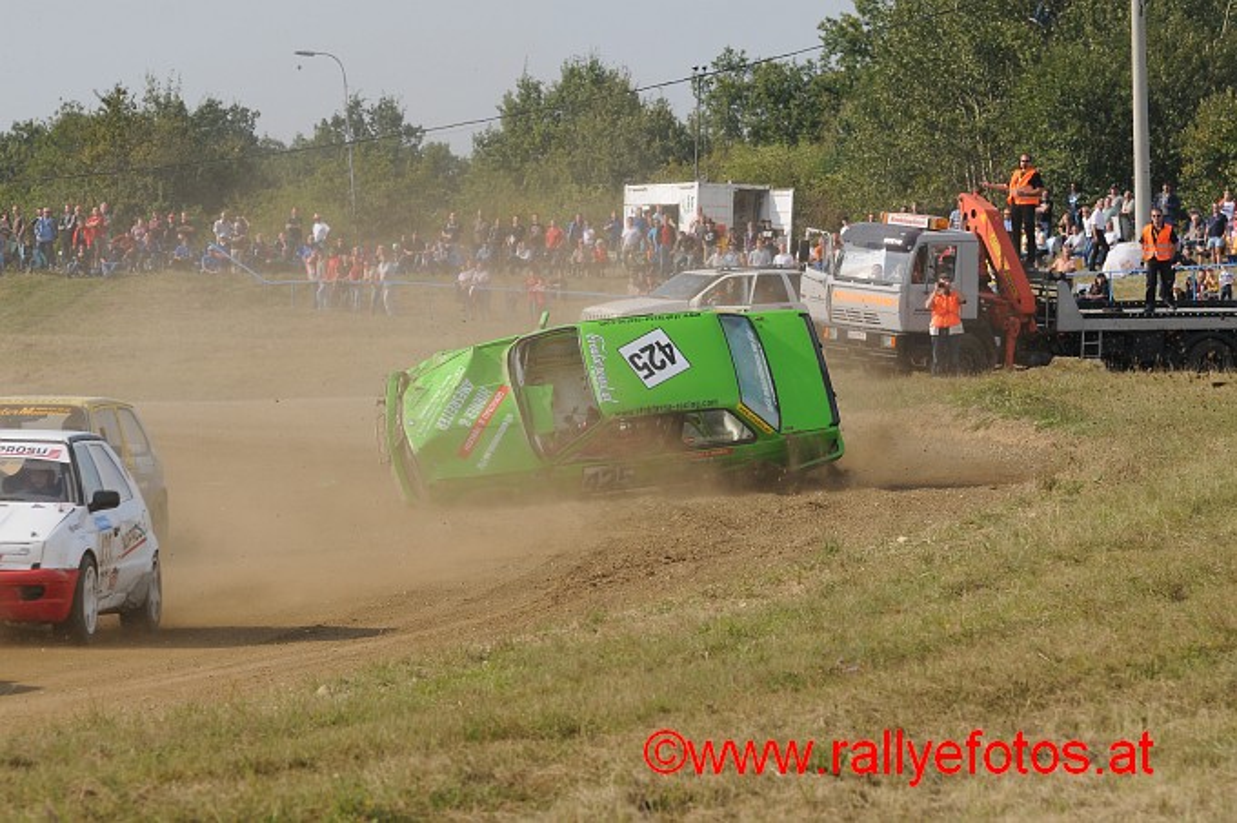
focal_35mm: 300
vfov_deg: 4.6
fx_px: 10298
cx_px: 618
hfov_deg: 6.9
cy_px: 412
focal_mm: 200
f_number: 9
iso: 200
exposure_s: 1/400
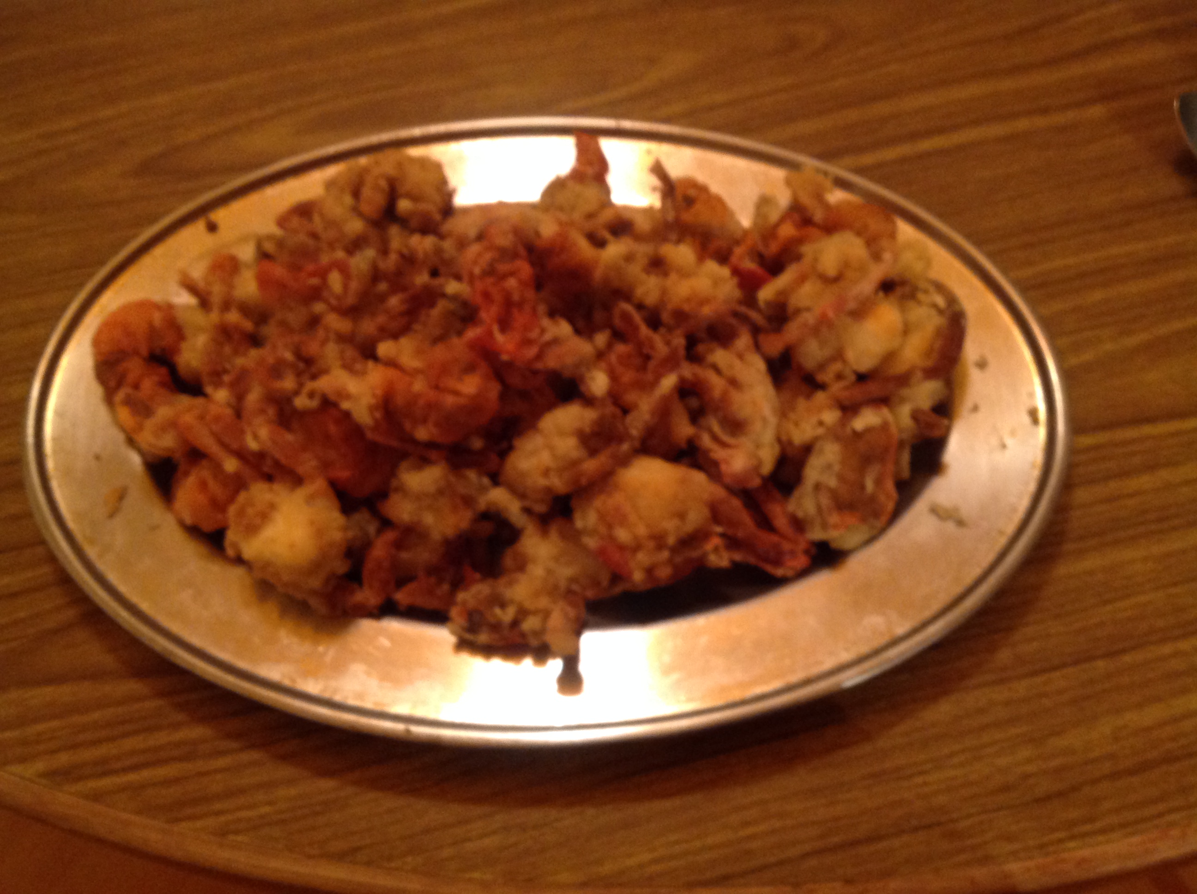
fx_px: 1208
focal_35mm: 35
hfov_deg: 52.7
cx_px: 598
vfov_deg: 40.6
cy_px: 447
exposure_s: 1/15
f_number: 2.4
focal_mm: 4.28
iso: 320
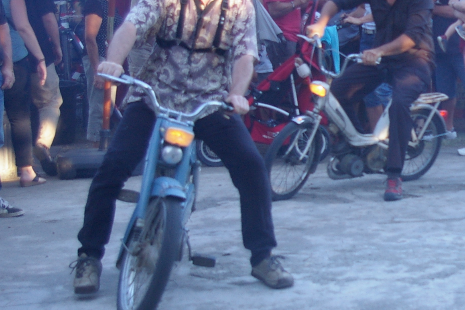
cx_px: 478
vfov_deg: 12.5
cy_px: 138
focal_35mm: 109
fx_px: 1407
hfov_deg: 18.2
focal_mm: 28
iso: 400
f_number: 5.6
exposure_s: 1/125
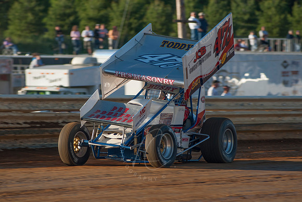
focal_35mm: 300
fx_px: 2519
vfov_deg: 4.6
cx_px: 151
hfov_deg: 6.9
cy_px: 101
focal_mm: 200
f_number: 4
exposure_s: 1/640
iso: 100
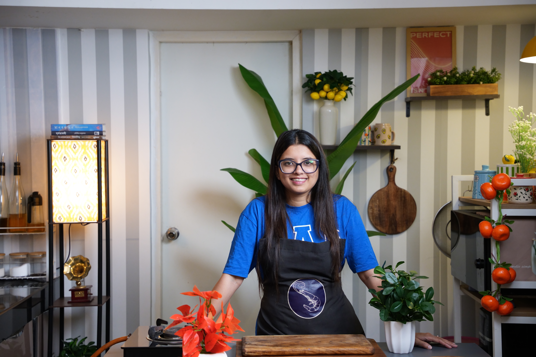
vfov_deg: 25.0
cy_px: 178
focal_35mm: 54
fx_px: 807
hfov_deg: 36.7
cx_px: 268
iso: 2000
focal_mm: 54.2
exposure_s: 1/125
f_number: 4.5
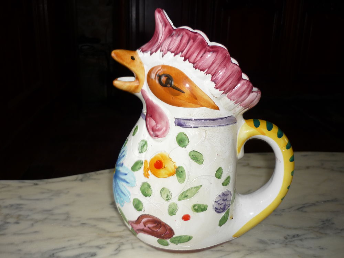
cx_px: 172
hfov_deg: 55.4
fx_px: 328
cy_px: 129
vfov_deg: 42.9
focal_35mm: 33
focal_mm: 5.5
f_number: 2.8
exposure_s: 1/30
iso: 100
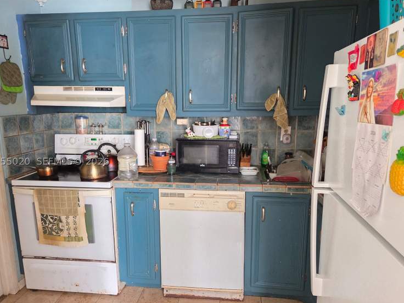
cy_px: 161
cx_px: 193
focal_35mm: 25
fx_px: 292
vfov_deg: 54.8
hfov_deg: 69.4
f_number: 1.8
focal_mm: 5.4
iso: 1250
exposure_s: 1/40
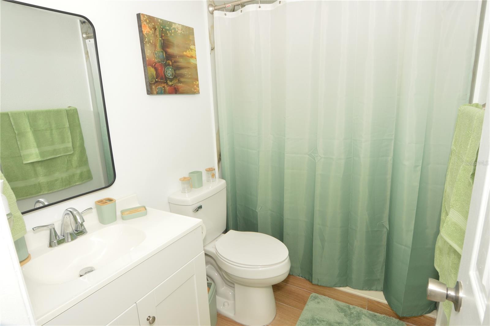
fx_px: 245
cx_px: 245
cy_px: 163
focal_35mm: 18
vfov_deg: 67.3
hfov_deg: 90.1
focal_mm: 12
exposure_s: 1/80
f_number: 10
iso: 400
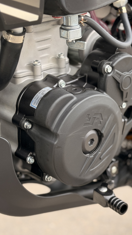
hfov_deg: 16.5
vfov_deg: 29.0
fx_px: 454
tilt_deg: -6.2
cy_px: 122
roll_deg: +0.9
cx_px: 76
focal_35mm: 73
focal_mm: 6.76
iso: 125
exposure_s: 1/209
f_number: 1.78
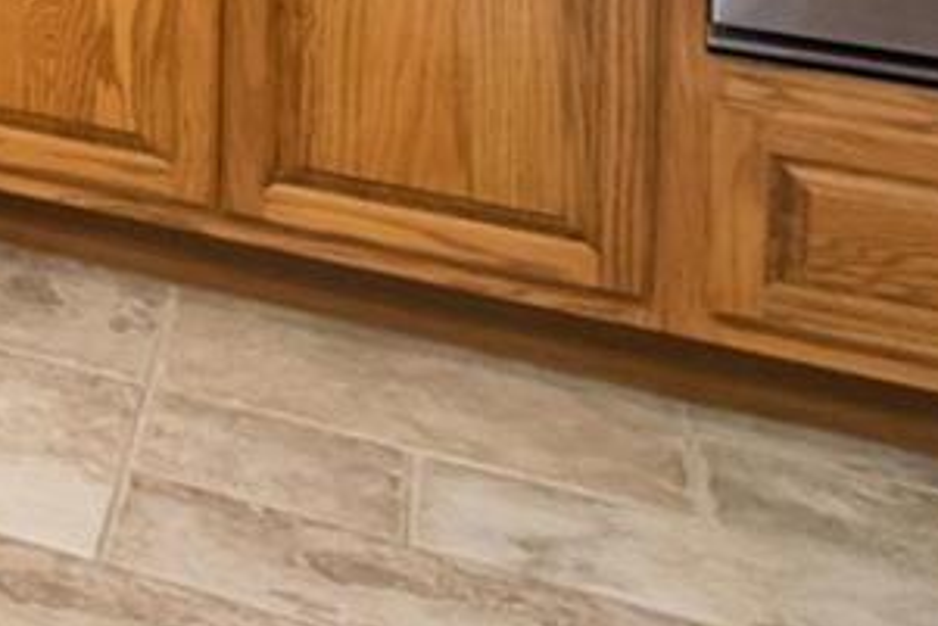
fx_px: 2216
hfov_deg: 13.6
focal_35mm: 85
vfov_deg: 13.4
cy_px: -698
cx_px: -1511
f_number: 9
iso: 640
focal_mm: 8
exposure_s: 1/40
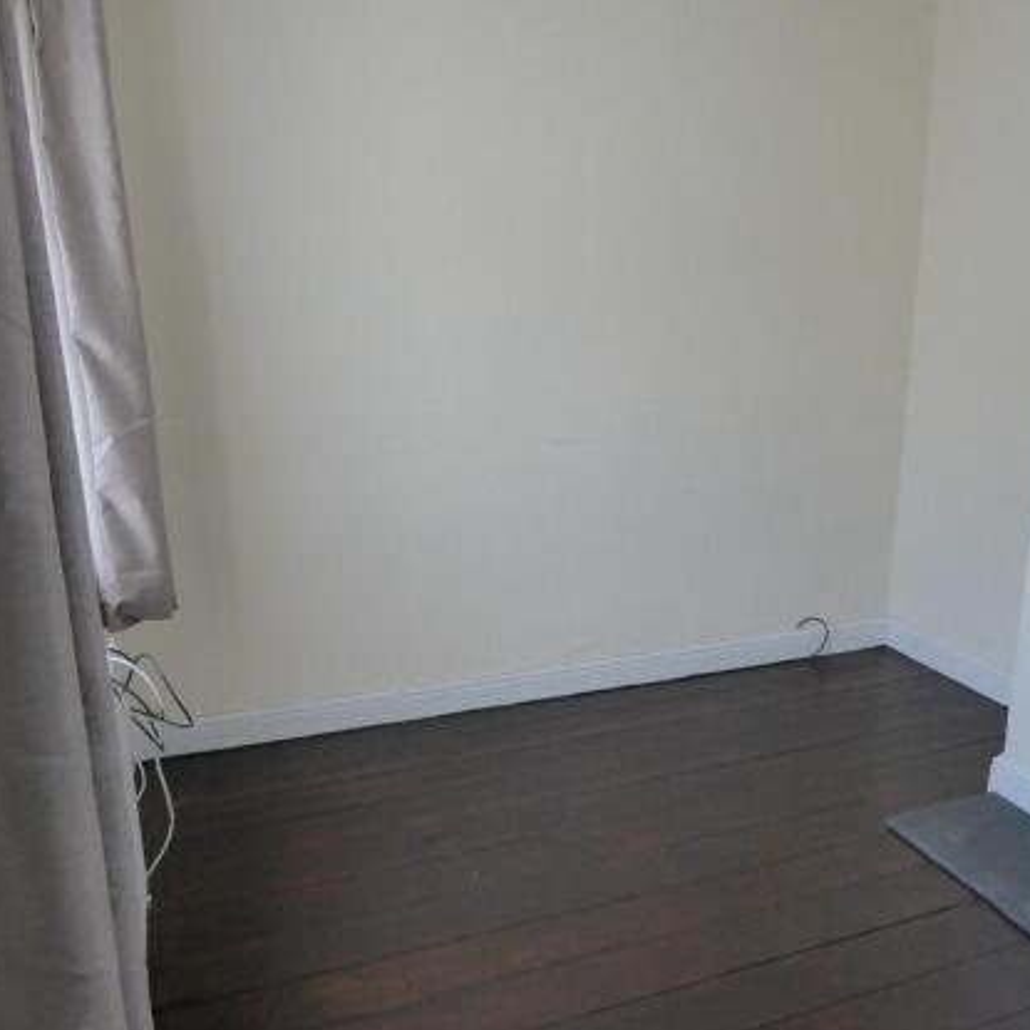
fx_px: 1044
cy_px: 540
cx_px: 589
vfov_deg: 52.5
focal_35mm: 31
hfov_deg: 52.3
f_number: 3.3
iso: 400
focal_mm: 4.3
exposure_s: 1/50
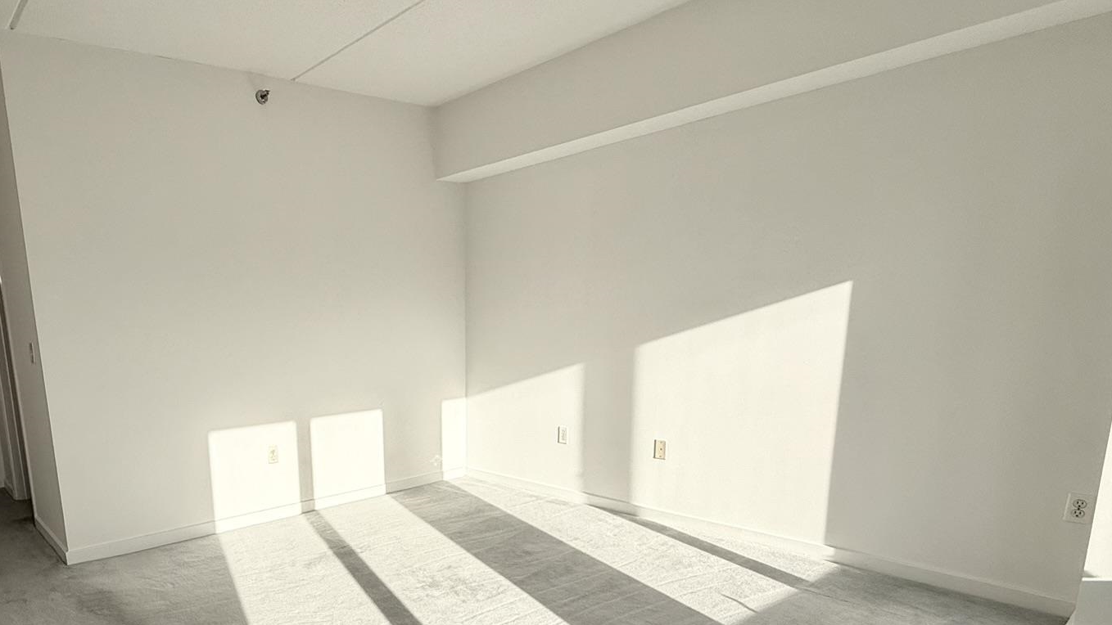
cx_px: 364
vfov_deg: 47.9
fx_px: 678
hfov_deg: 76.0
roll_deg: +2.4
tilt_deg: -10.8
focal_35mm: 23
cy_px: 457
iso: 50
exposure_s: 1/1189
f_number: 2.2
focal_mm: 2.22
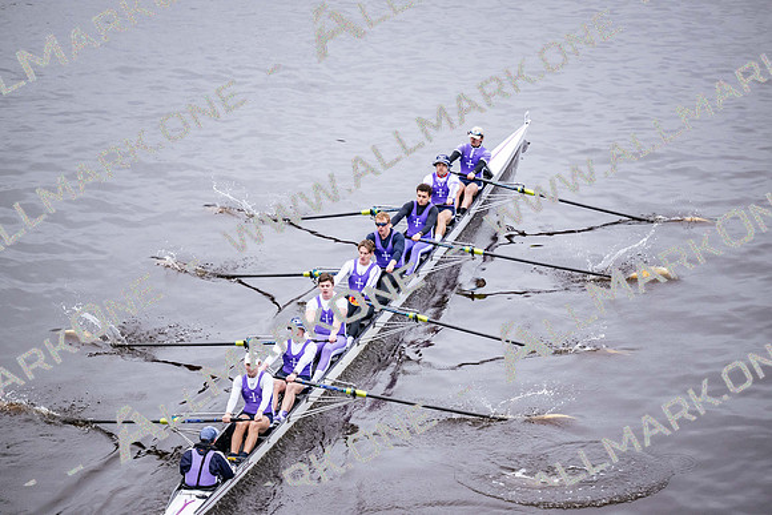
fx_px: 3646
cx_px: 386
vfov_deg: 8.1
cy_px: 258
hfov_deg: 12.1
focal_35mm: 170
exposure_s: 1/2000
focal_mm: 170
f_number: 2.8
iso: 2000
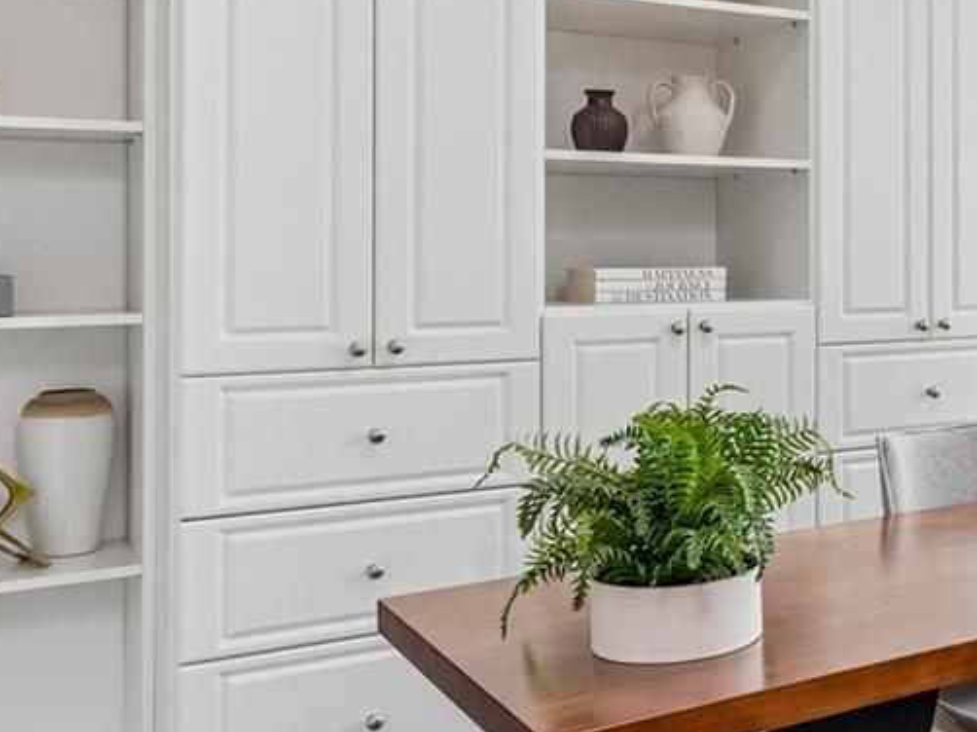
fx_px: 1298
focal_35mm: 46
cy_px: 234
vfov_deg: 31.2
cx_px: 1076
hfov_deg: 35.3
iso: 100
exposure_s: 1/4
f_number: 7.1
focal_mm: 10
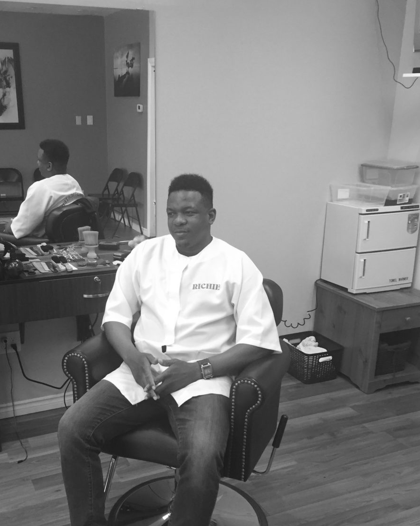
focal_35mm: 39
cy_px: 317
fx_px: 606
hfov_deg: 38.1
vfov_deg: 46.6
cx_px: 167
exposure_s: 1/30
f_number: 2.2
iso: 40
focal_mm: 4.15
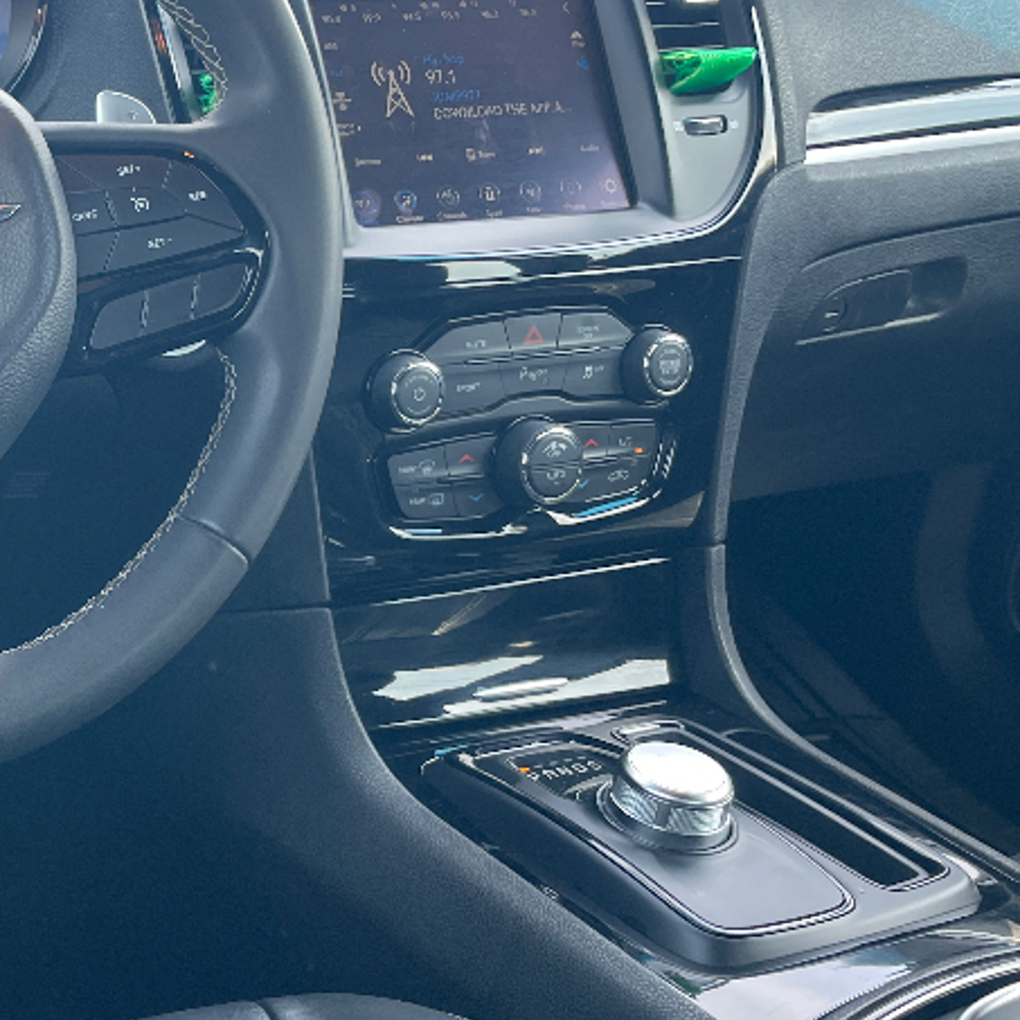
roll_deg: +0.0
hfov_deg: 29.4
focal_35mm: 52
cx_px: -115
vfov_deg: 32.8
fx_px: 1734
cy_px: 509
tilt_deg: -19.5
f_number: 1.6
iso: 80
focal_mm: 4.2
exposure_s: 1/121
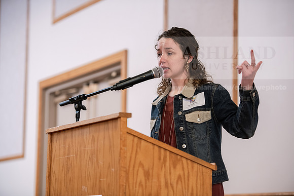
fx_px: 948
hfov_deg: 17.6
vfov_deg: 11.8
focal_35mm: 116
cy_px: 98
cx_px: 147
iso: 2000
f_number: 2.8
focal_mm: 116
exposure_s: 1/200
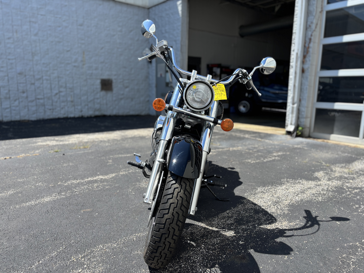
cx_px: 182
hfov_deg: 67.3
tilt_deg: -10.0
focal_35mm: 26
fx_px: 273
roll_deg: -1.2
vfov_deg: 53.1
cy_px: 136
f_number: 1.6
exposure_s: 1/1812
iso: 50
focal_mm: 5.96
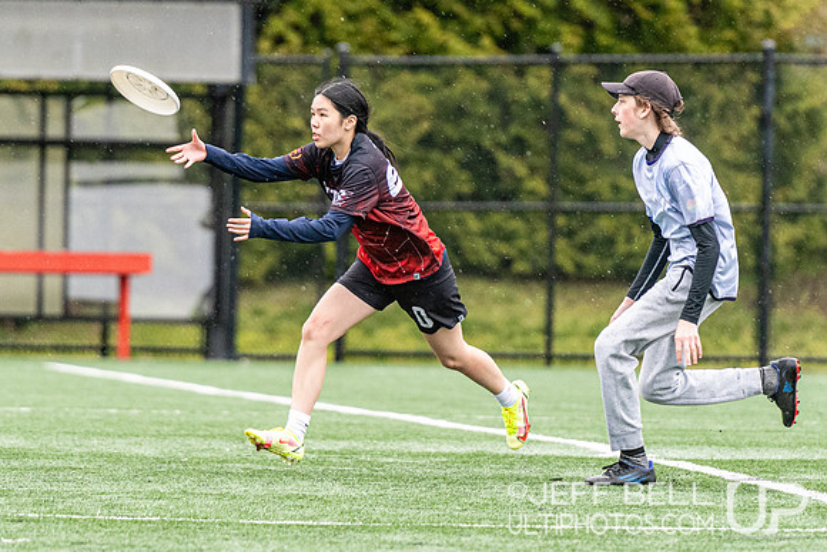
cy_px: 225
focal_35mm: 449
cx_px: 388
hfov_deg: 4.6
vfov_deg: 3.1
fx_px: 10305
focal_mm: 200
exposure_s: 1/1000
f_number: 3.2
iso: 2200
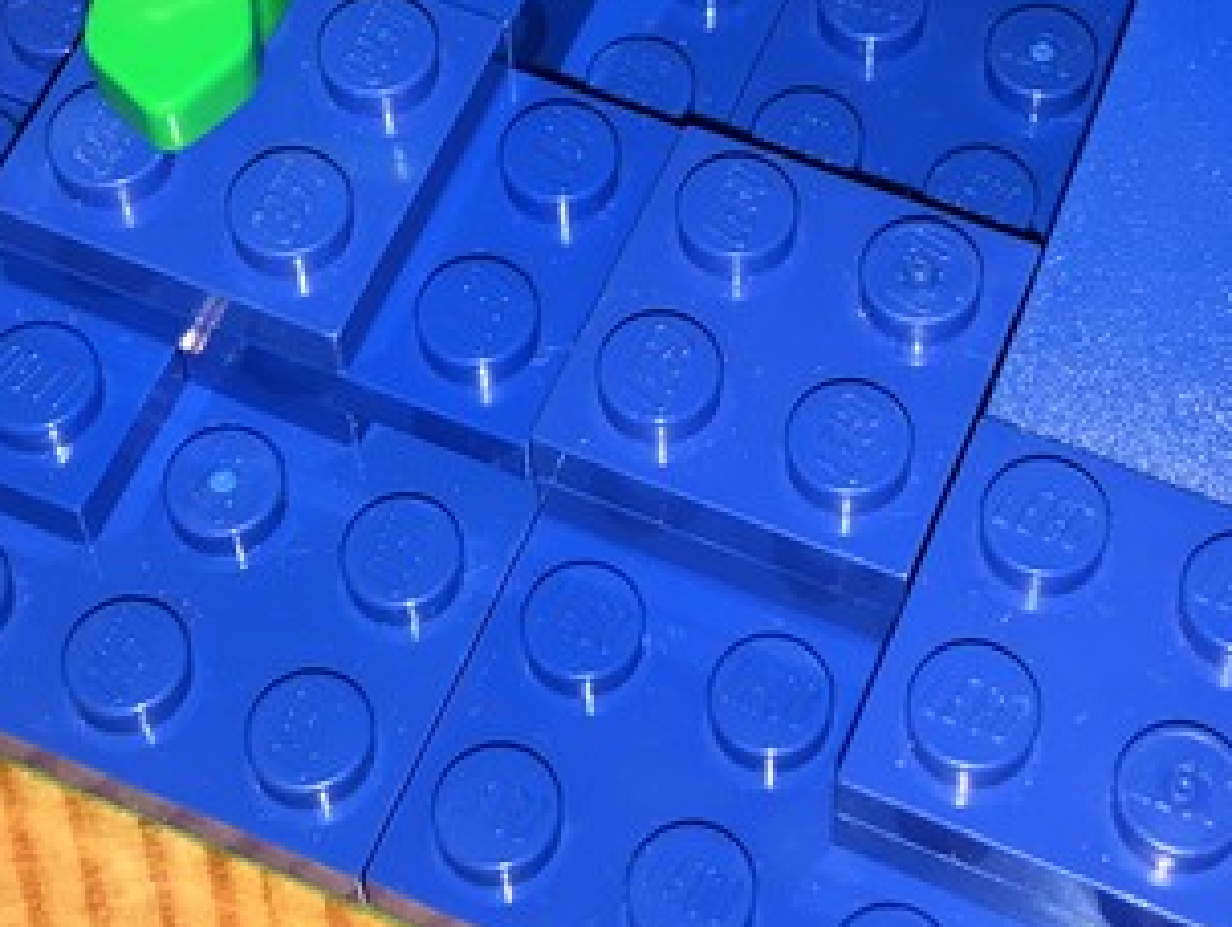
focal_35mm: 86
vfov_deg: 16.6
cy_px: -152
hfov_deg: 22.7
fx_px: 3064
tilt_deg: -53.0
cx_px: 764
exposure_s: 1/91
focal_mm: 4.15
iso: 25
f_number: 2.2
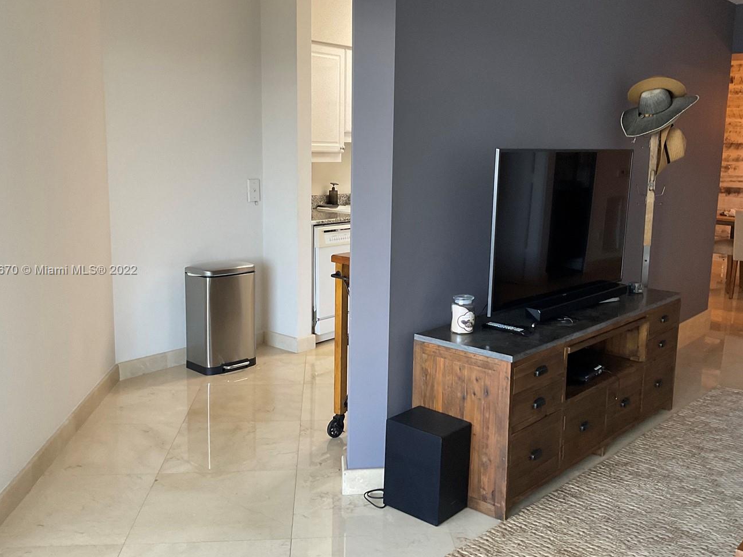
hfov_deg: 51.2
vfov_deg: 39.7
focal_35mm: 36
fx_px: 773
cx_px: 413
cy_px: 271
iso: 125
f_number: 1.8
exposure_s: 1/60
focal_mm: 3
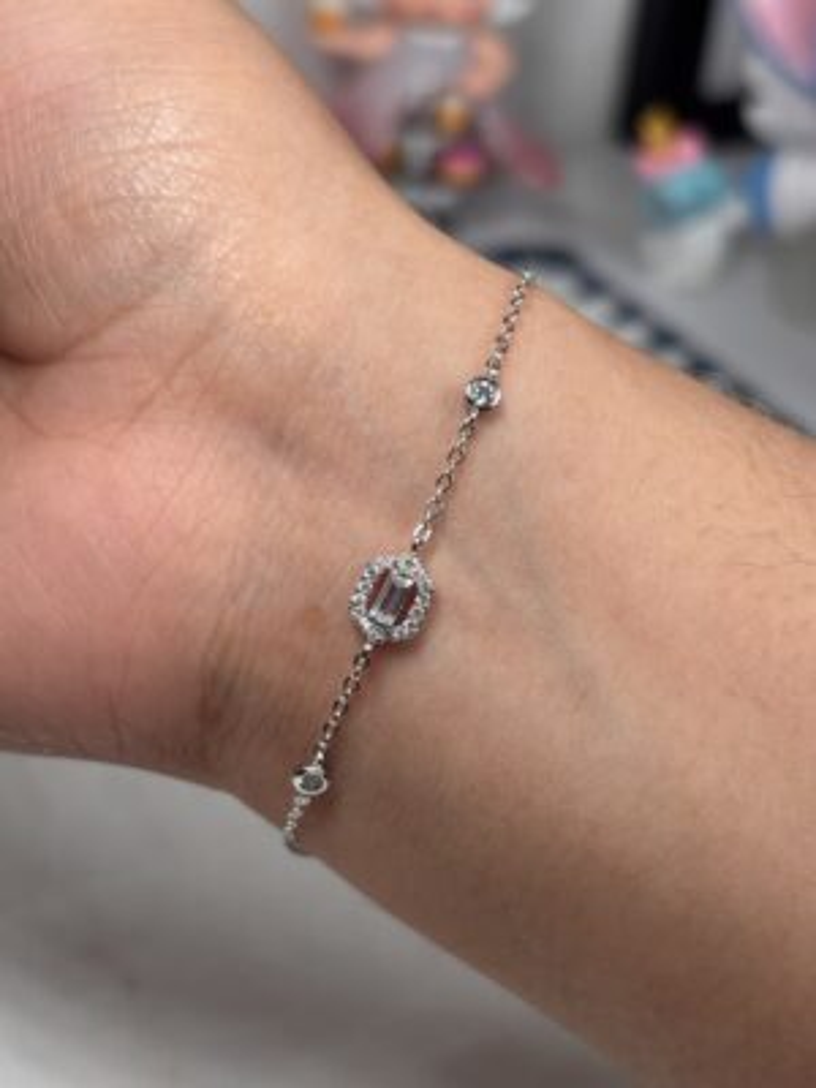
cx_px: 408
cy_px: 544
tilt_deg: -34.8
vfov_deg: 36.8
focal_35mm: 52
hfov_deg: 28.0
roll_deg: -6.2
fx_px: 1634
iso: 32
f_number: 1.6
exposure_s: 1/179
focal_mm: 5.96
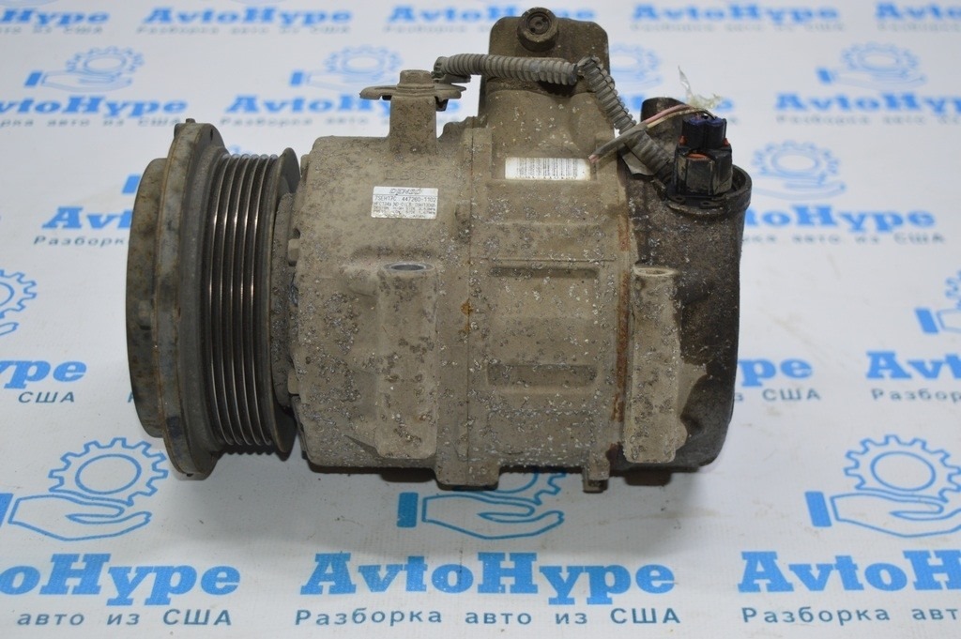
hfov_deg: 35.1
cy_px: 320
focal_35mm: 57
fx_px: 1520
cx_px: 480
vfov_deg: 23.7
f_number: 4.8
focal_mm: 38
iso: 450
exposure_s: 1/60
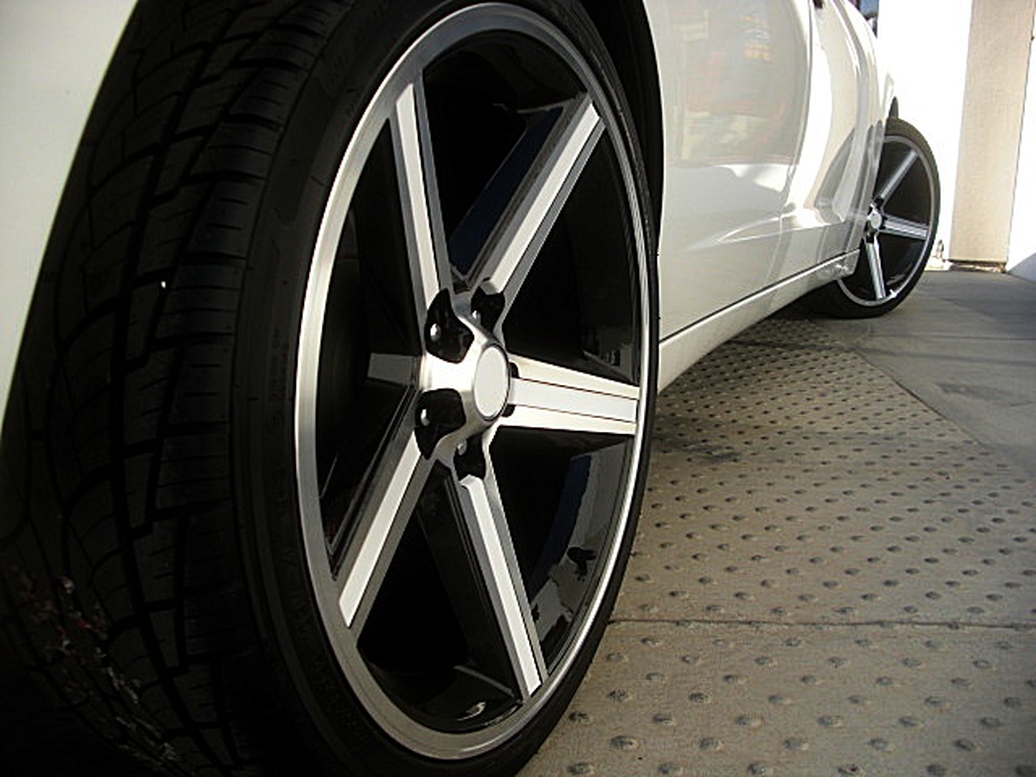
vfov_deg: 39.7
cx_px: 518
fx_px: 1077
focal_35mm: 36
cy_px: 388
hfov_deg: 51.4
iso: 50
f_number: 2.8
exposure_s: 1/400
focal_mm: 6.3
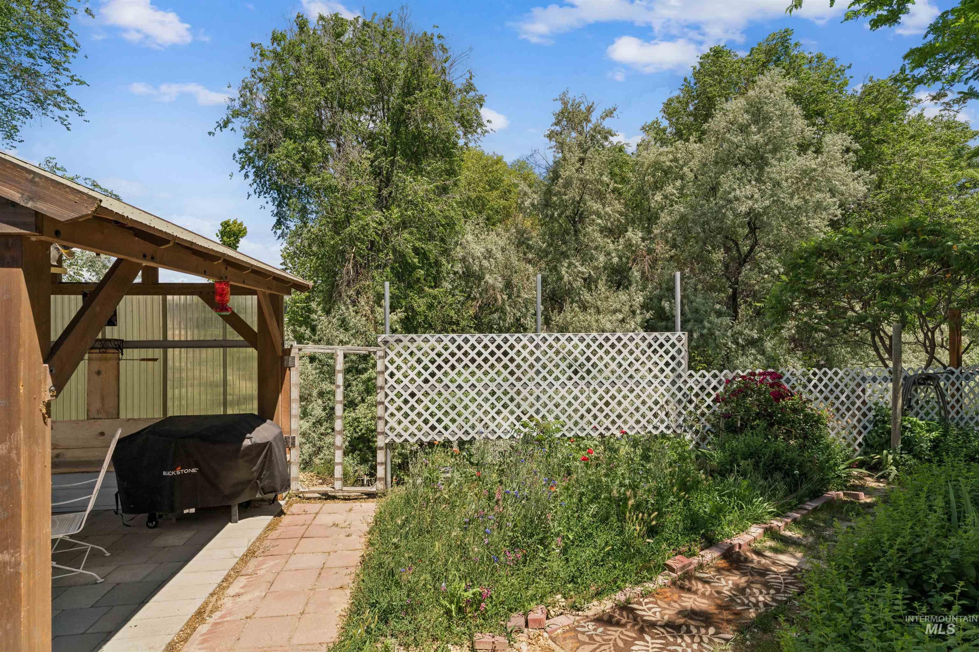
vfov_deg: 67.4
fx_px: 489
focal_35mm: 18
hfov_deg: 90.0
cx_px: 490
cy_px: 326
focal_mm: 18
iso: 400
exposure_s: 1/250
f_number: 13
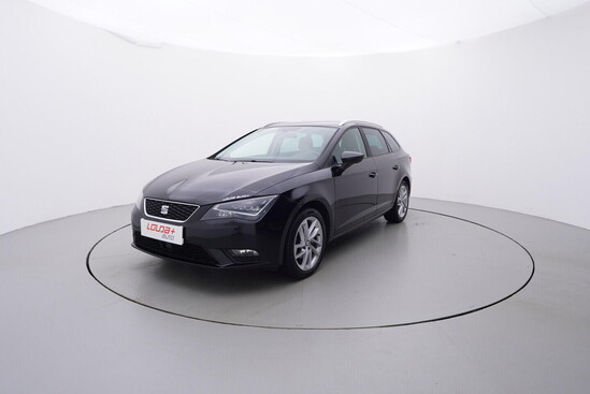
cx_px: 295
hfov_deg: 77.3
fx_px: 369
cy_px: 197
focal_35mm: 22
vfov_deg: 56.2
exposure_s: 1/80
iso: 200
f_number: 5
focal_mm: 15
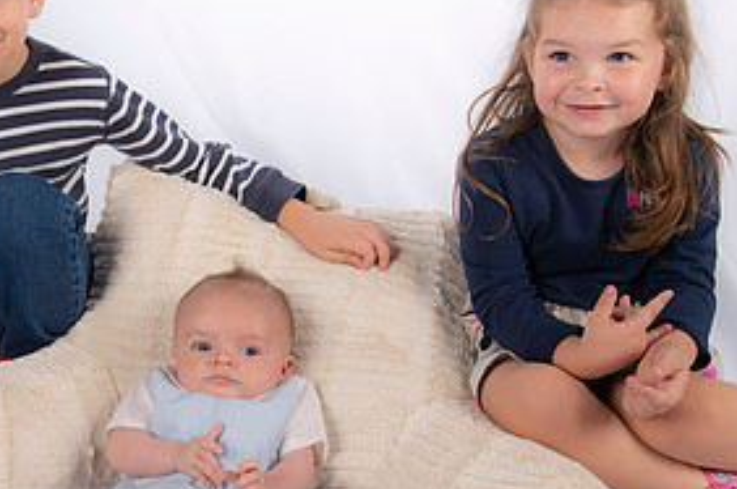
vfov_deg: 19.3
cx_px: 269
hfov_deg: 28.8
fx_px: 1431
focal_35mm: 70
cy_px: 309
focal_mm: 34
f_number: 5.6
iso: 100
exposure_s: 1/200
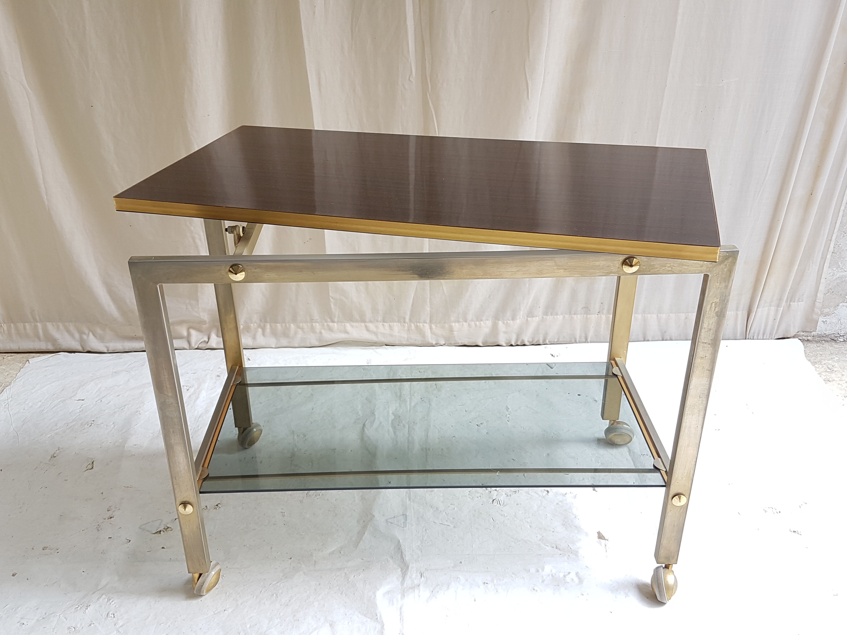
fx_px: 636
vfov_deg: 53.1
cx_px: 424
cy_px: 318
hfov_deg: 67.3
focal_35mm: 26
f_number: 1.7
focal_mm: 4.2
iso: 40
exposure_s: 1/50
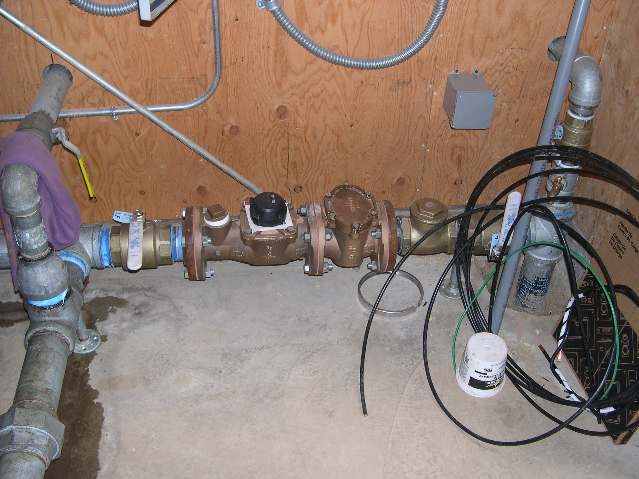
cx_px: 320
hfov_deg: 49.0
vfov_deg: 37.7
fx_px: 701
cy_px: 240
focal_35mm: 38
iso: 100
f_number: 2.8
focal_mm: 8
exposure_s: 1/60
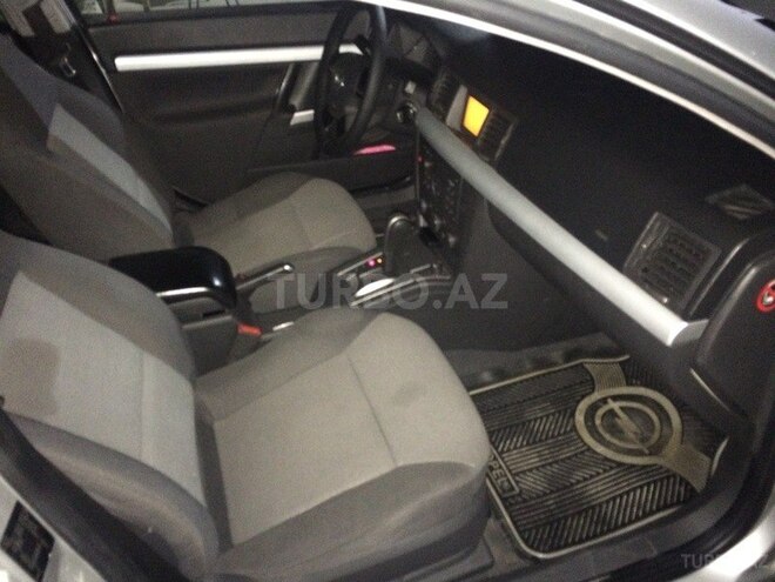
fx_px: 649
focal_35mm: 29
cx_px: 388
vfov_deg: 48.2
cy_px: 291
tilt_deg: -34.6
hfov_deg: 61.7
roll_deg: +4.5
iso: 1000
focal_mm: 4.15
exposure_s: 1/17
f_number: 2.2
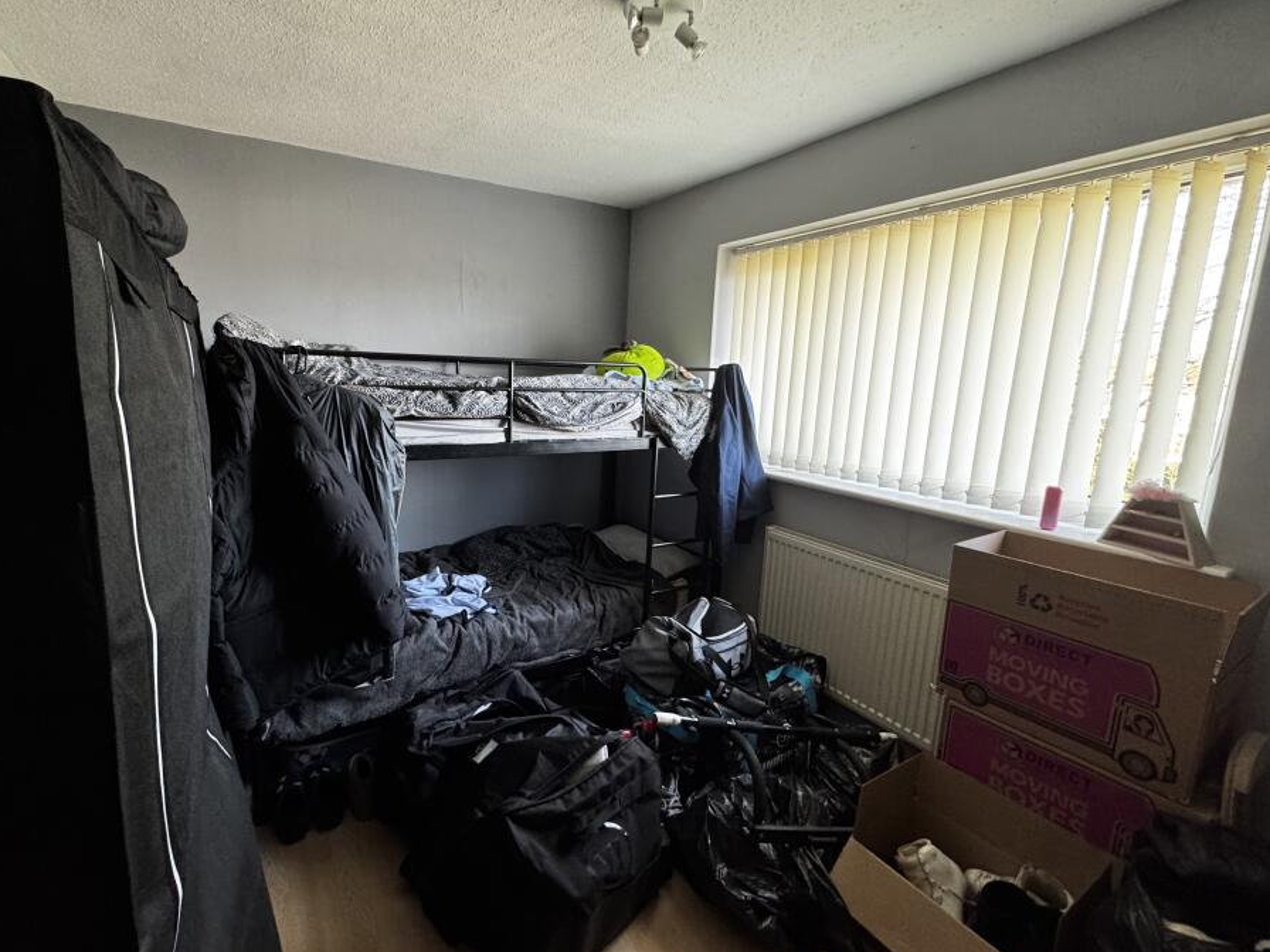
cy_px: 466
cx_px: 570
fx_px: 587
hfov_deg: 94.2
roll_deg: -1.9
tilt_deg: -9.1
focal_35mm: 16
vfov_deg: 78.1
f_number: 2.2
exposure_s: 1/60
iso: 500
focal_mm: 2.22
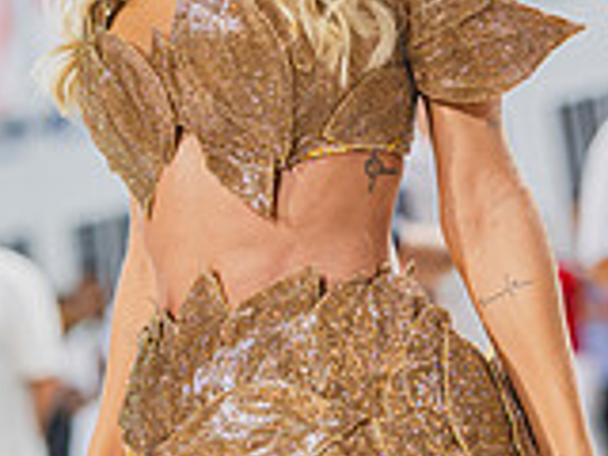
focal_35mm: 135
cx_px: 266
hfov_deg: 14.6
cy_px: 4
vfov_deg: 10.9
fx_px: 2371
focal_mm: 50
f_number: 1.6
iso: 1600
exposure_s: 1/1000
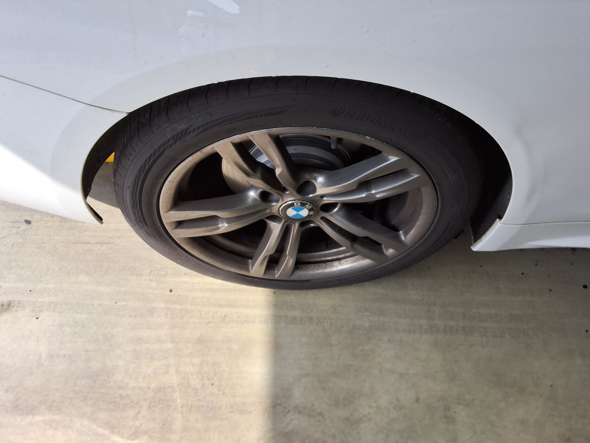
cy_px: 222
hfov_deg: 63.4
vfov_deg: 49.7
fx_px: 477
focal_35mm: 28
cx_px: 295
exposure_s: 1/394
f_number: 1.9
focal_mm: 2.91
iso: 32
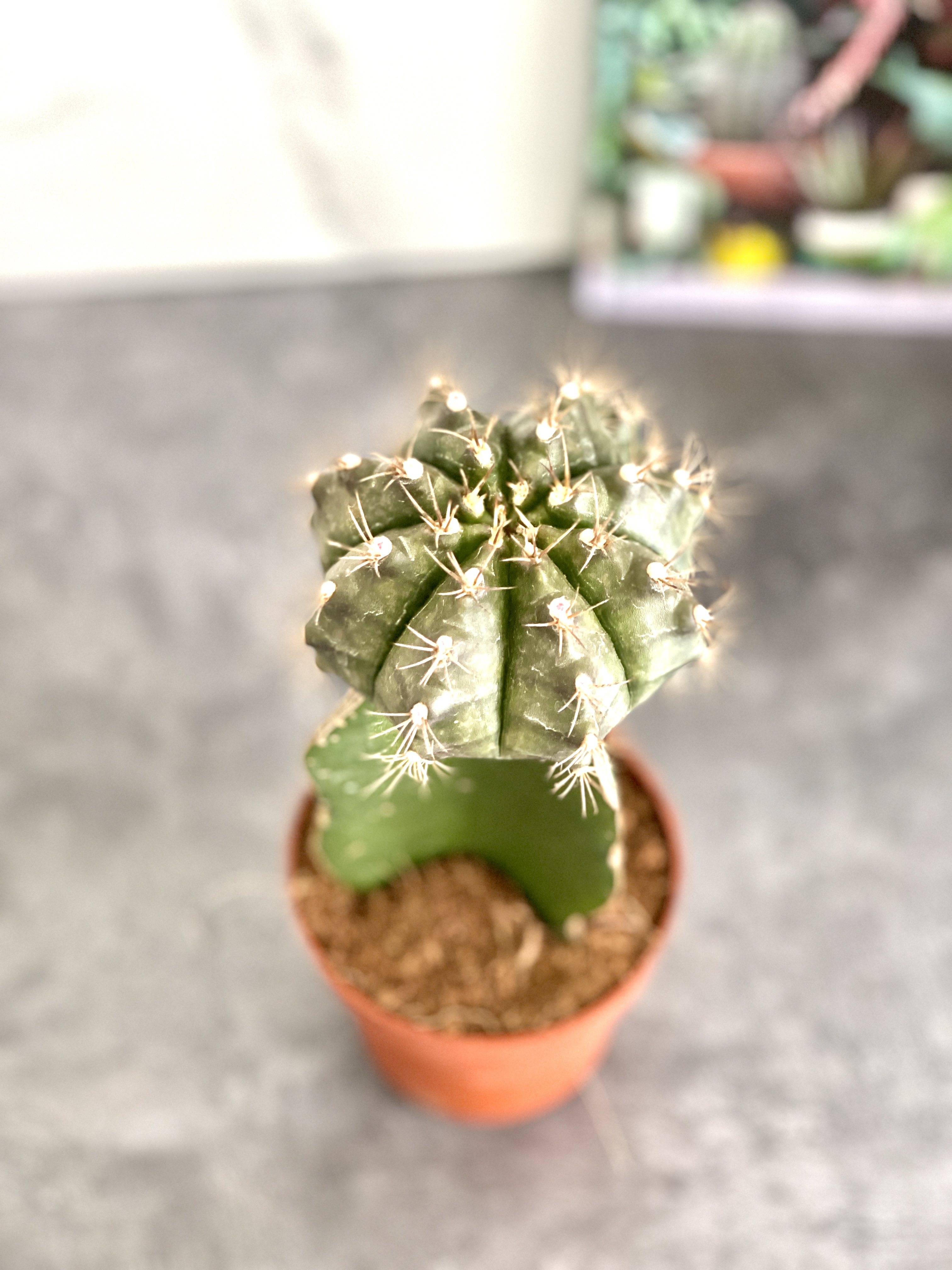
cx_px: 476
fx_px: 2347
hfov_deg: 22.9
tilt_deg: -57.3
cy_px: 635
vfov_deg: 30.3
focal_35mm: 64
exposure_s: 1/40
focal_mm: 7.5
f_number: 2.2
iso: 320
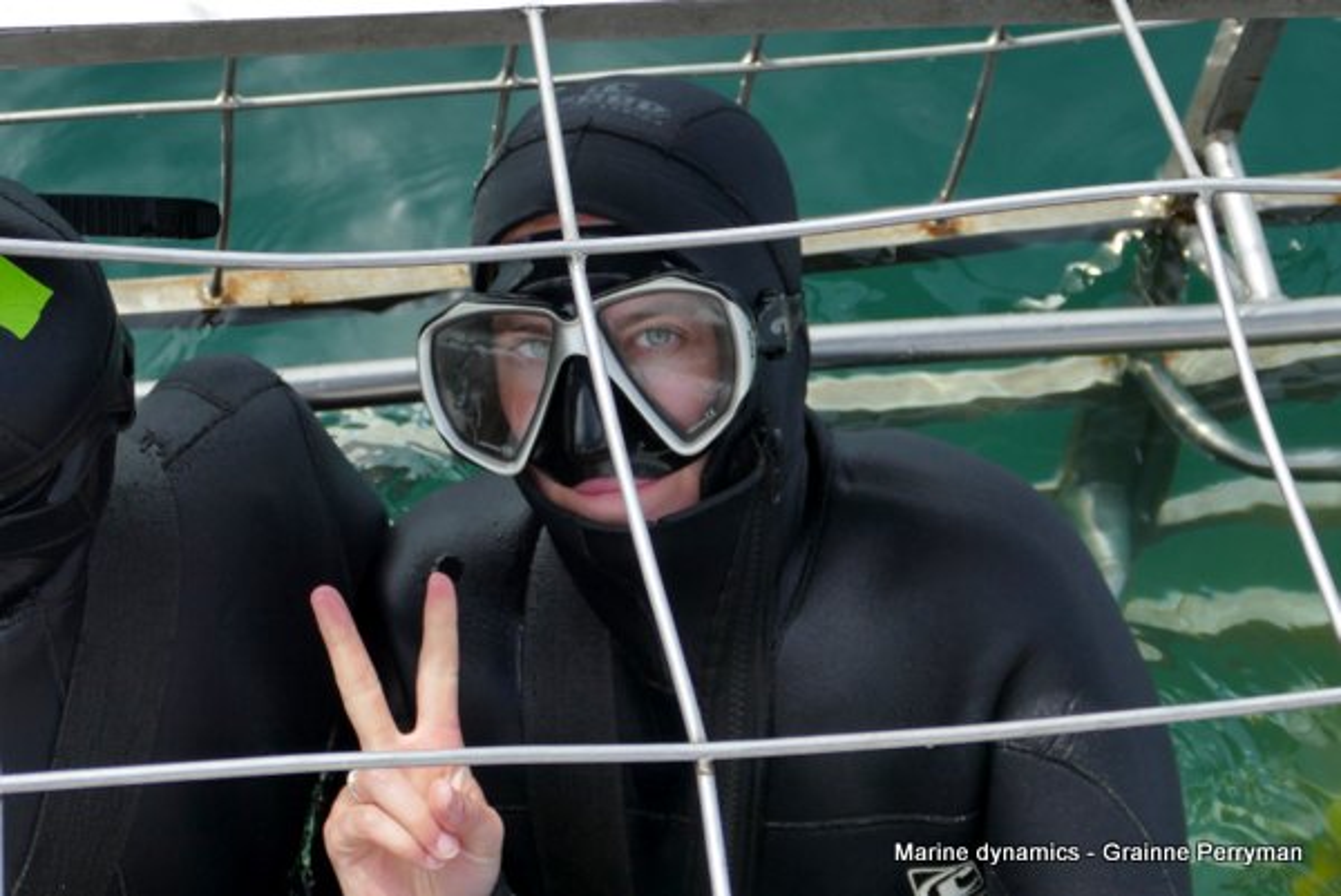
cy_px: 448
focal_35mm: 66
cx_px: 670
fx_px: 2460
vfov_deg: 20.6
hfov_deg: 30.5
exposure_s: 1/1000
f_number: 3.6
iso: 125
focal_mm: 24
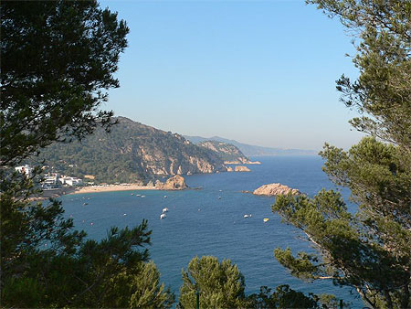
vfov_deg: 35.2
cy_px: 154
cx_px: 206
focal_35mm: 41
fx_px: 487
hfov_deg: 45.8
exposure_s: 1/500
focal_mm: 6.8
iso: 80
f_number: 4
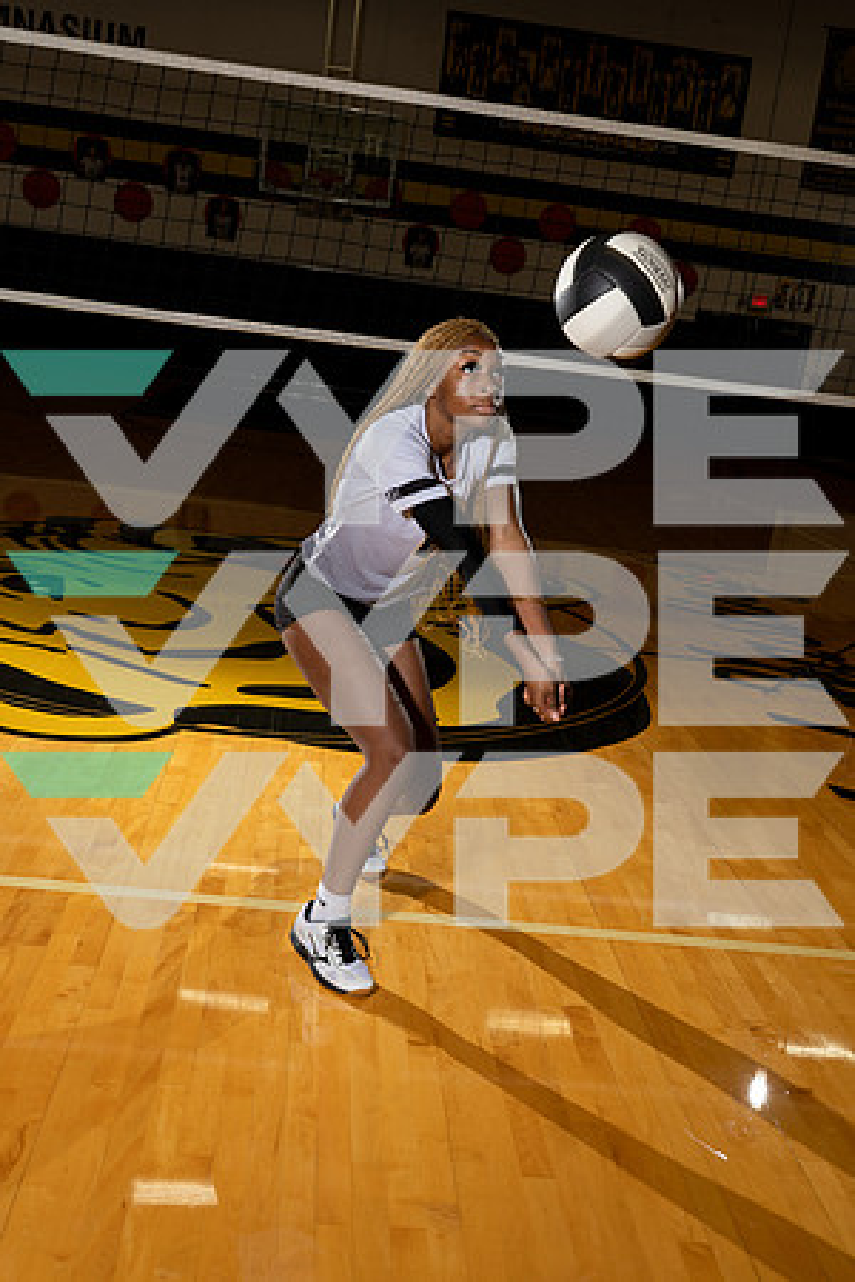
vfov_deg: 53.1
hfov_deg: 36.9
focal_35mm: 36
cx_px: 428
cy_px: 641
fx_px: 1282
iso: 250
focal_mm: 36
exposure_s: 1/250
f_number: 7.1
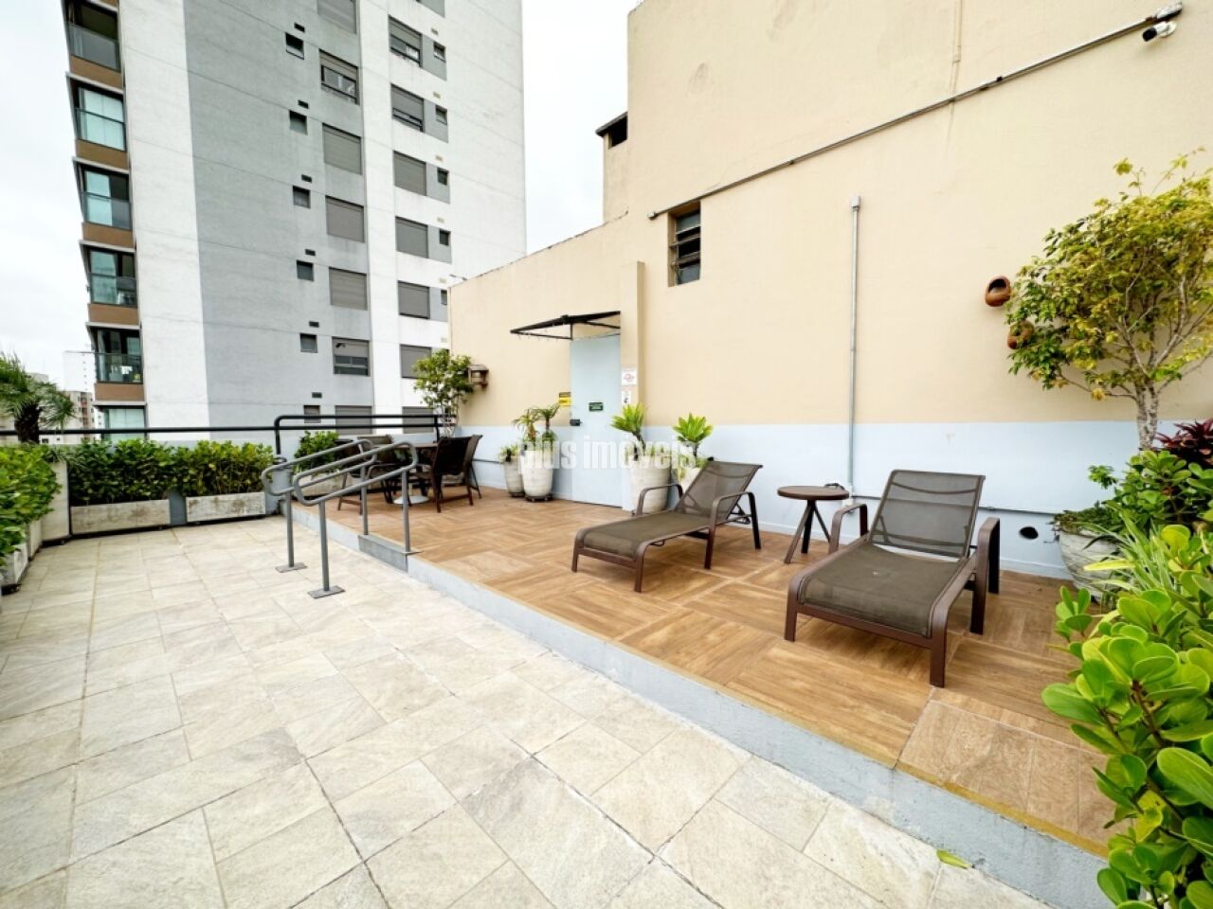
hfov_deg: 102.1
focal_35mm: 14
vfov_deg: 85.7
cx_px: 606
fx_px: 491
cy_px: 454
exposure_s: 1/255
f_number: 2.2
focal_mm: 2.22
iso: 40
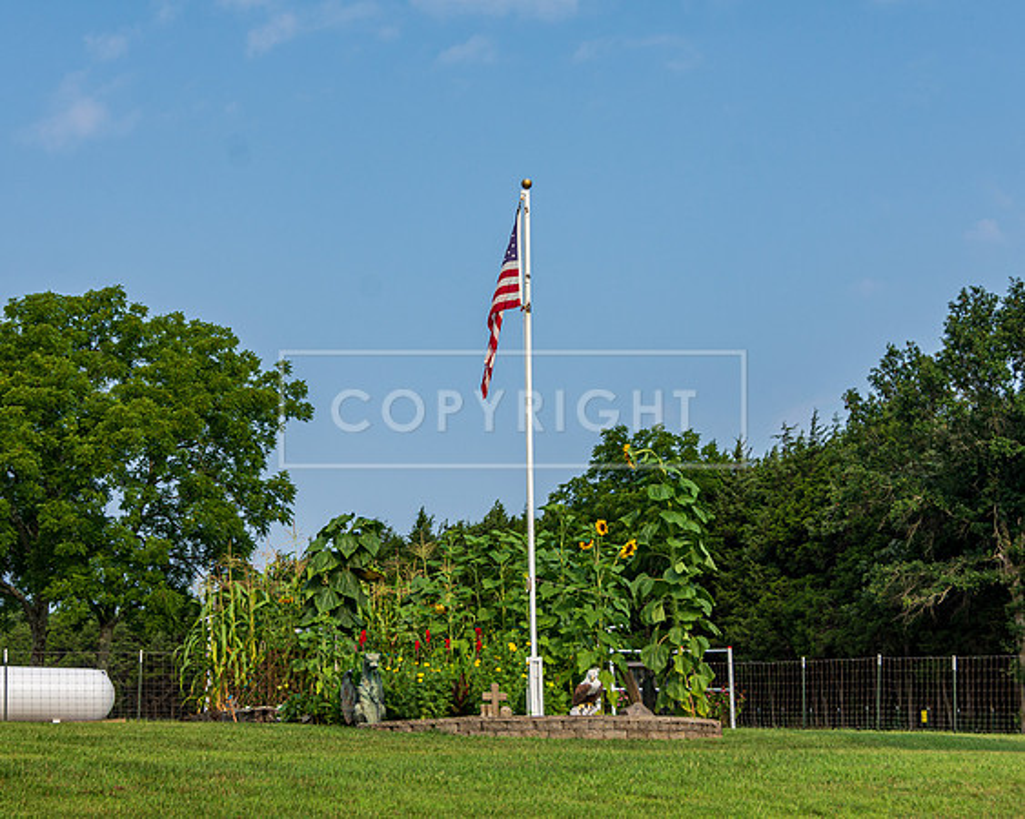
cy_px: 410
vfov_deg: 19.7
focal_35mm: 78
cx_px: 510
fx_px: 2356
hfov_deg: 24.5
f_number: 7.1
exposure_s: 1/1000
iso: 200
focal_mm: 46
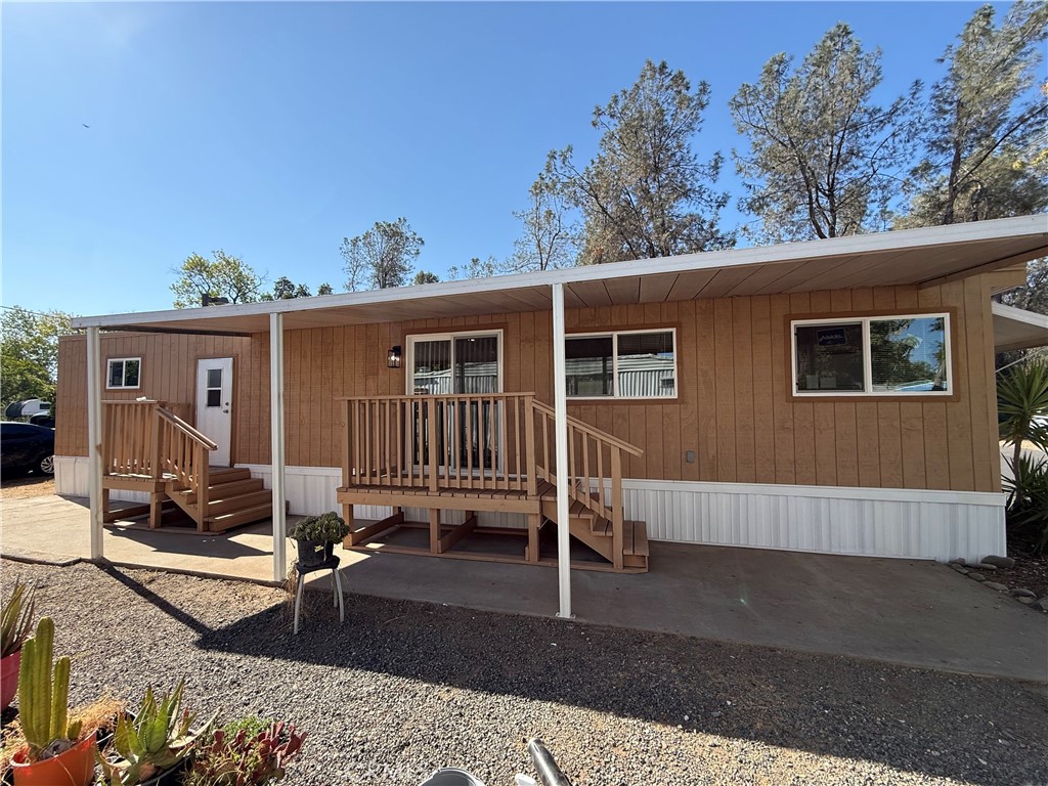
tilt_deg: +1.9
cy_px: 393
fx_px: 424
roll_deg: +0.8
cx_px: 524
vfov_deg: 85.7
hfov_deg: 102.1
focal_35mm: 14
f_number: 2.2
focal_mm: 2.22
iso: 64
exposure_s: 1/942
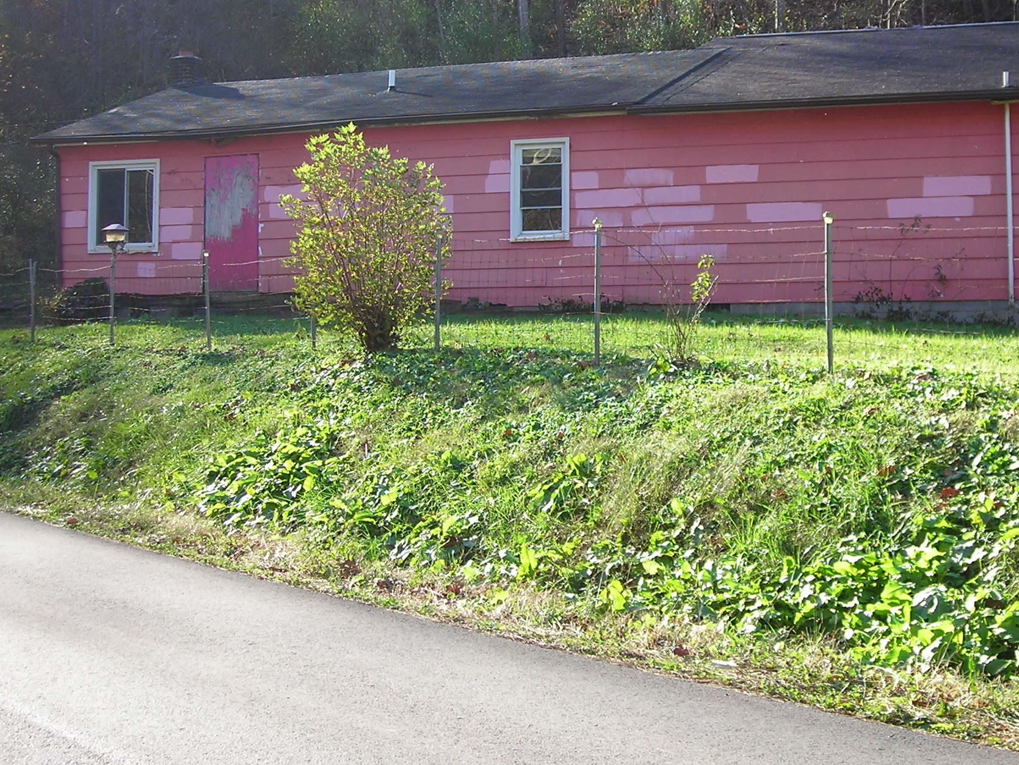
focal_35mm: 59
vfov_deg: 24.7
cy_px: 266
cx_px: 737
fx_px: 1737
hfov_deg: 32.2
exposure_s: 1/105
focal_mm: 6.3
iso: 50
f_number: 3.2
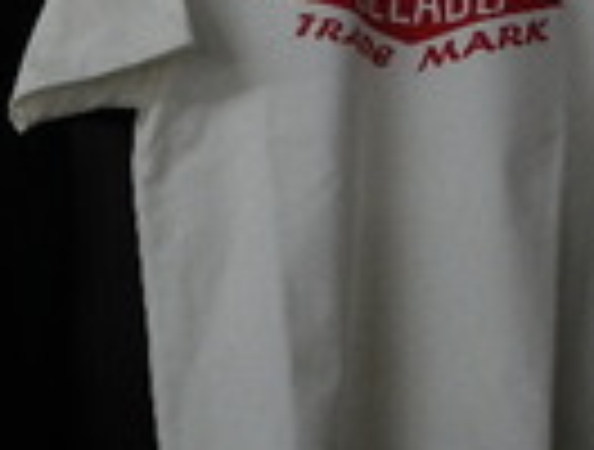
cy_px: 187
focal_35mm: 74
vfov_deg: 20.0
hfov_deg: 25.8
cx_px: 117
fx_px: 1274
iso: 200
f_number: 3.5
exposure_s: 1/50
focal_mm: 5
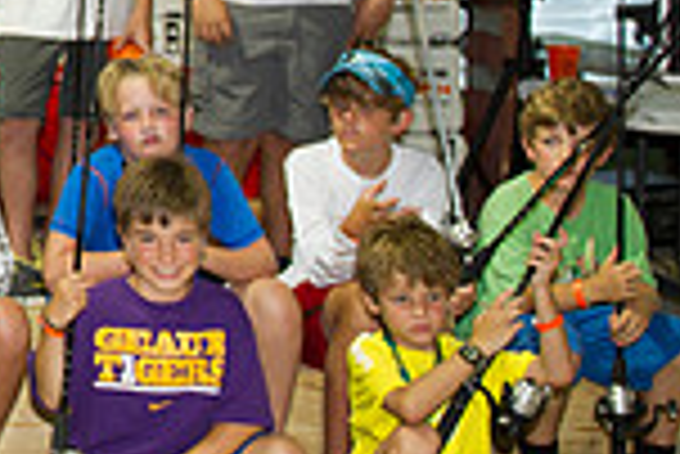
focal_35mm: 92
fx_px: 1739
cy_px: -103
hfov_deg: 19.0
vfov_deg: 14.4
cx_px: -383
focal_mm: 24
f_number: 2.8
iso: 400
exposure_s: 1/160
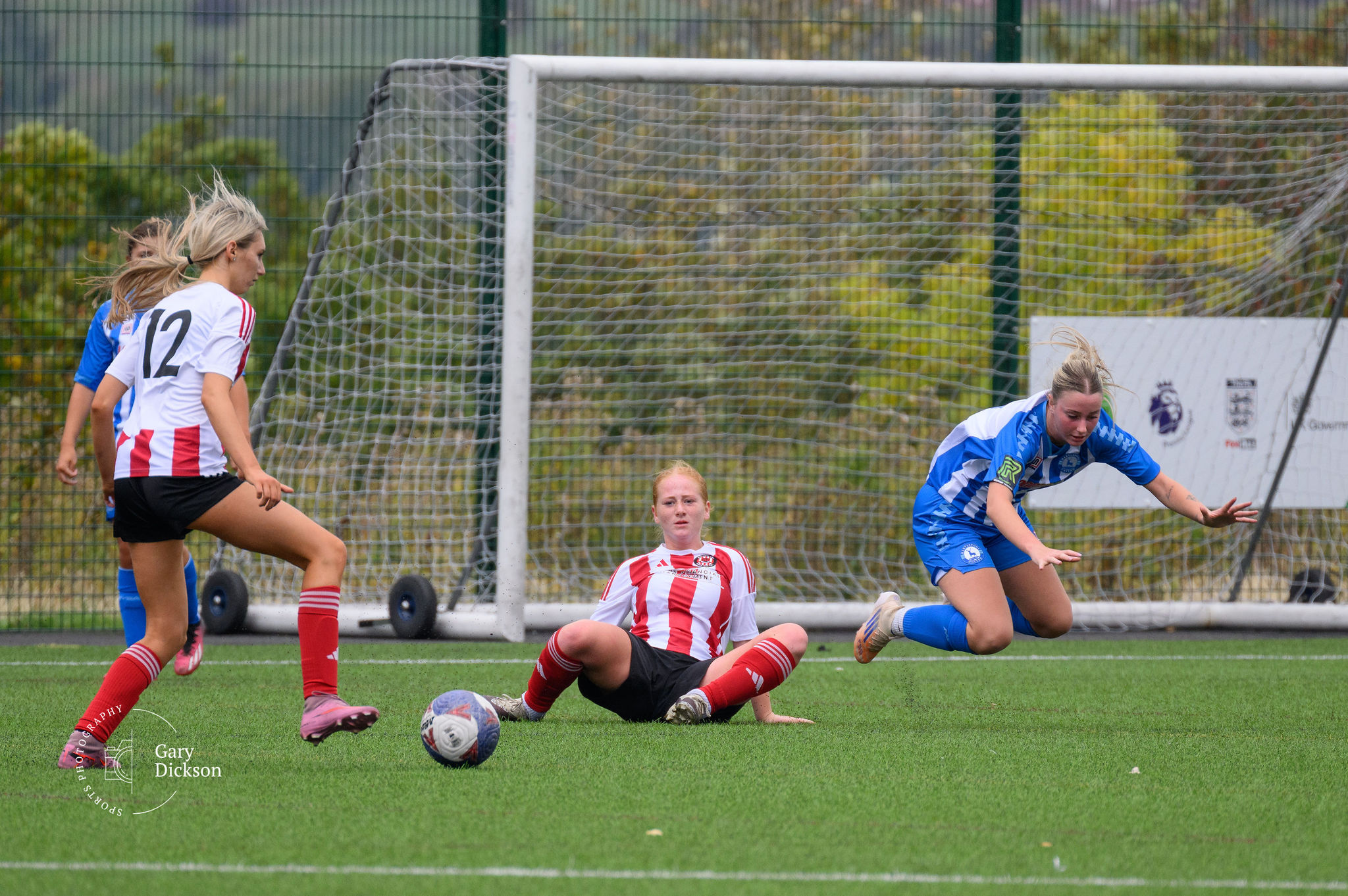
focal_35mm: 590
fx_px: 22091
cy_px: 648
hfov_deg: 3.5
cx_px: 706
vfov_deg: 2.3
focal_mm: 360
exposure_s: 1/1250
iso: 1000
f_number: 5.6
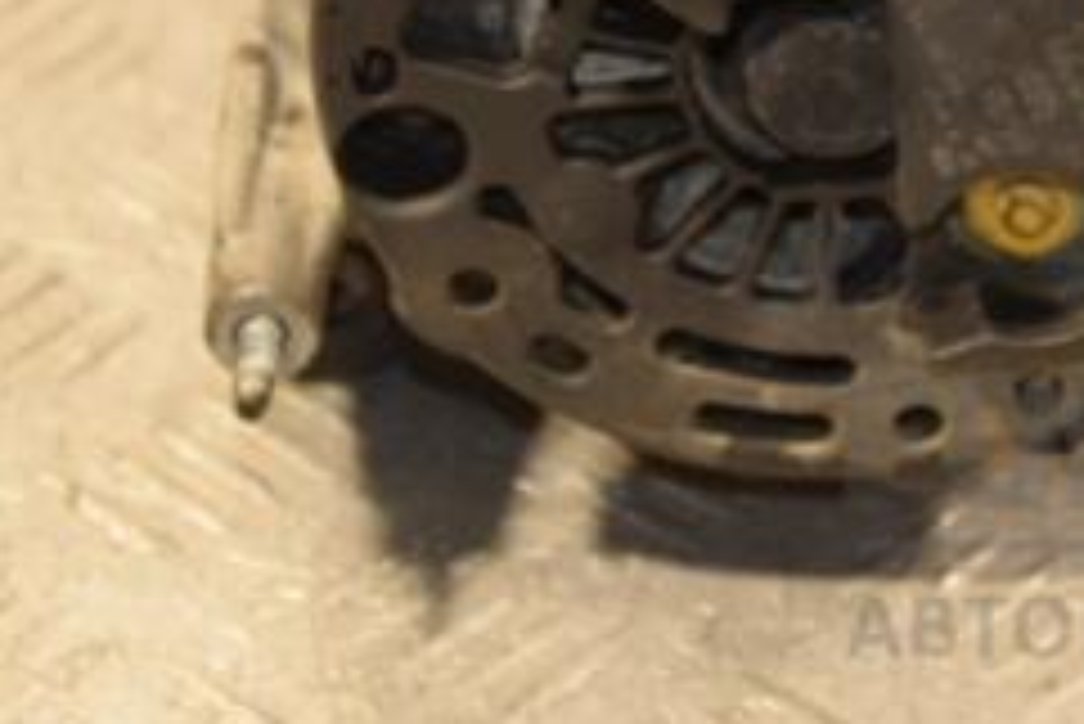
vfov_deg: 7.0
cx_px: 760
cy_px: -157
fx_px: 5845
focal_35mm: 194
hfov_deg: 10.6
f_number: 5
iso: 800
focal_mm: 52
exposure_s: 1/80
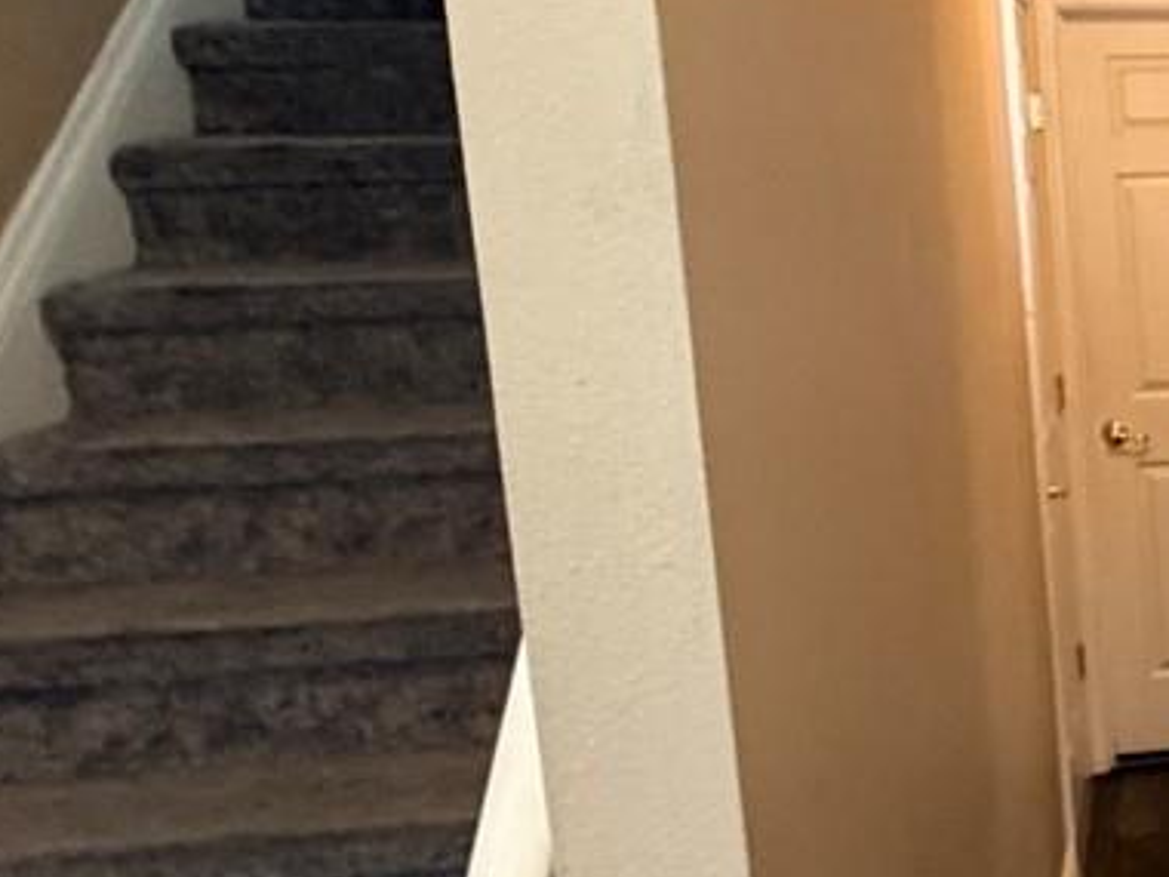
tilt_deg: -9.9
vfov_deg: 24.8
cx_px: 1652
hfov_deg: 26.0
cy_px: 483
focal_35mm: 59
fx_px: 1992
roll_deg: +2.3
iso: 500
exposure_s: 1/60
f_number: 2.2
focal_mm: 2.22
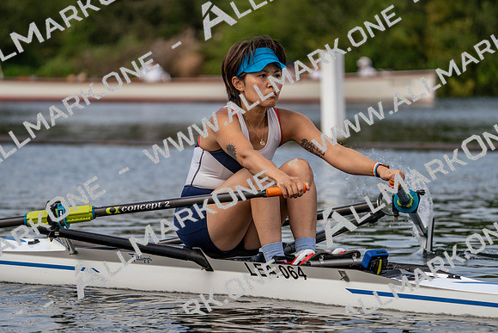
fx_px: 3210
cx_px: 249
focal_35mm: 232
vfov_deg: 5.9
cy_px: 166
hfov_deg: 8.9
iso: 320
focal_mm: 232
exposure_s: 1/1600
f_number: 5.6
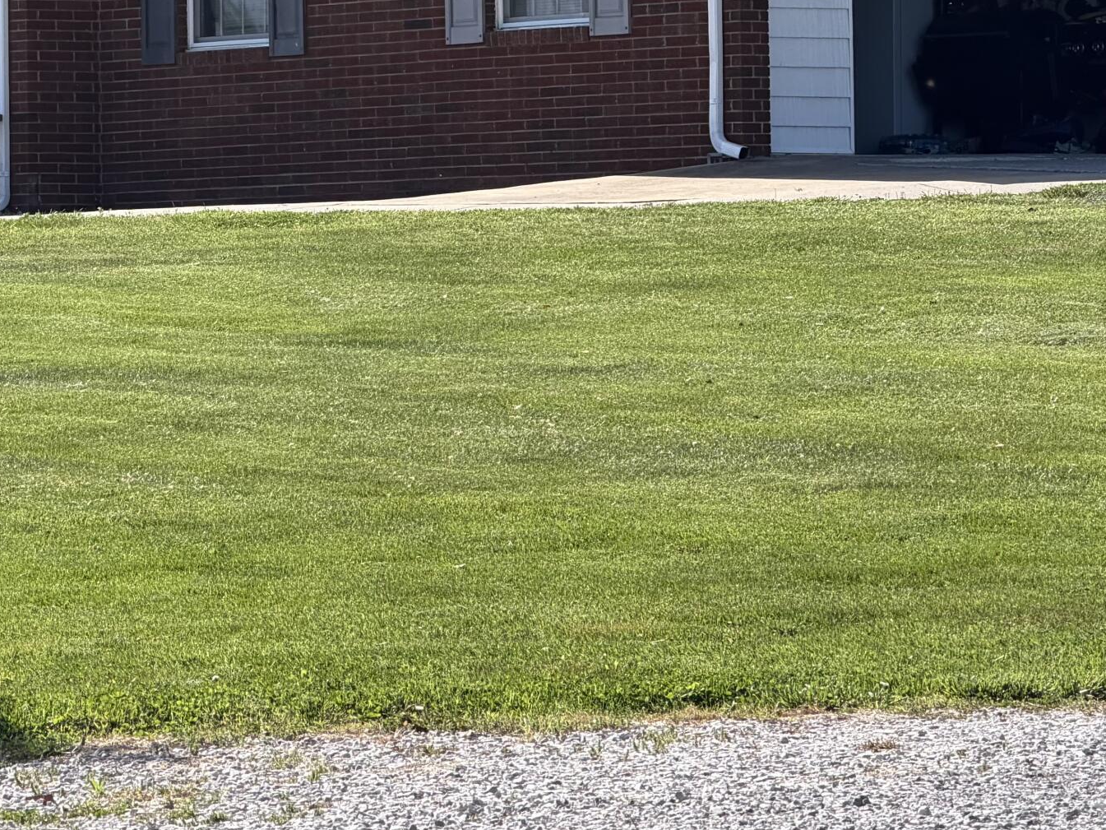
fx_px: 7126
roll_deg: +0.9
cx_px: 26
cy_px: 107
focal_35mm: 223
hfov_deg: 8.8
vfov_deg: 6.7
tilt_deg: +1.5
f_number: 2.8
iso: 40
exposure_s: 1/638
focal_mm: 16.89
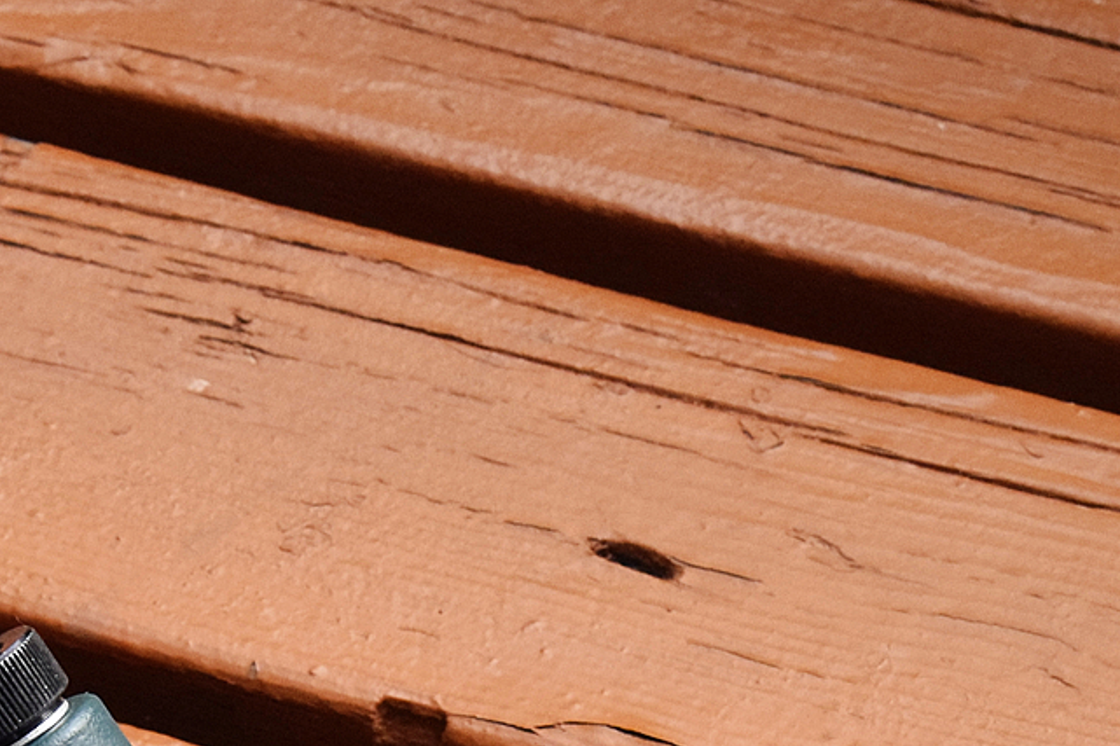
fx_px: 8010
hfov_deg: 8.0
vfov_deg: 5.3
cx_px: 587
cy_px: 1112
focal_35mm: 258
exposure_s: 1/640
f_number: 13
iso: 3200
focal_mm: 55
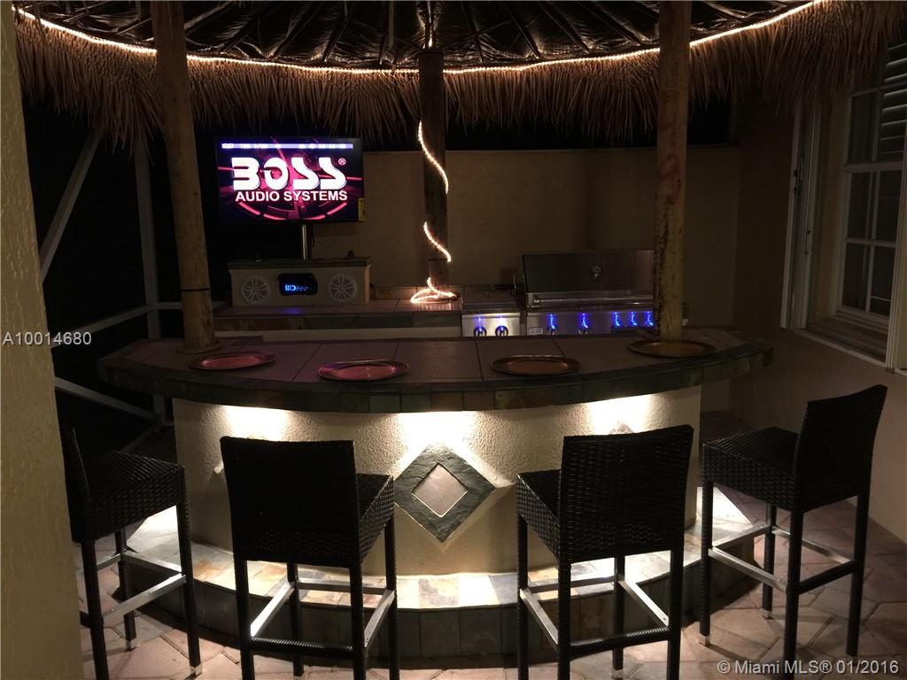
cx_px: 454
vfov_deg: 48.2
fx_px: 760
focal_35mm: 29
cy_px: 340
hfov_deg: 61.7
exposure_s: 1/4
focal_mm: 4.15
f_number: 2.2
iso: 64
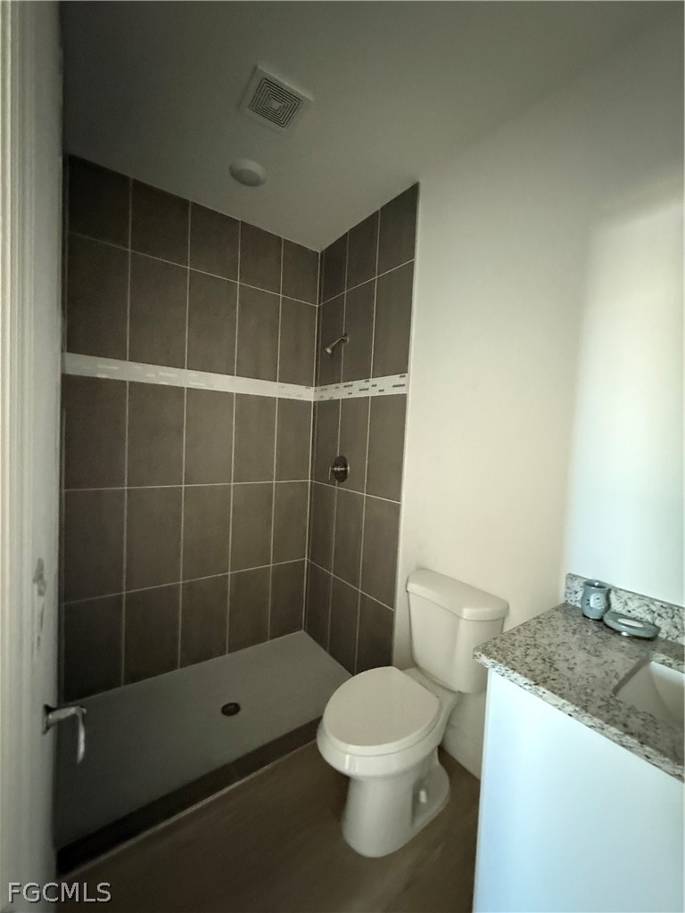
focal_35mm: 14
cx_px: 342
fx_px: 369
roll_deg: +0.6
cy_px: 456
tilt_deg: -2.8
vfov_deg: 102.1
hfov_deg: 85.7
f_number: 2.2
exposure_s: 1/36
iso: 1600
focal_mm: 2.22
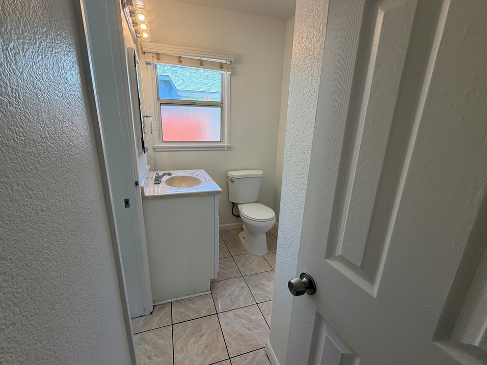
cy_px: 185
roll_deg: -0.4
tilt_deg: -14.9
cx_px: 230
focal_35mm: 15
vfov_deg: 81.7
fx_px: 211
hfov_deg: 98.1
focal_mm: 2.22
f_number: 2.2
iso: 125
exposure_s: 1/120
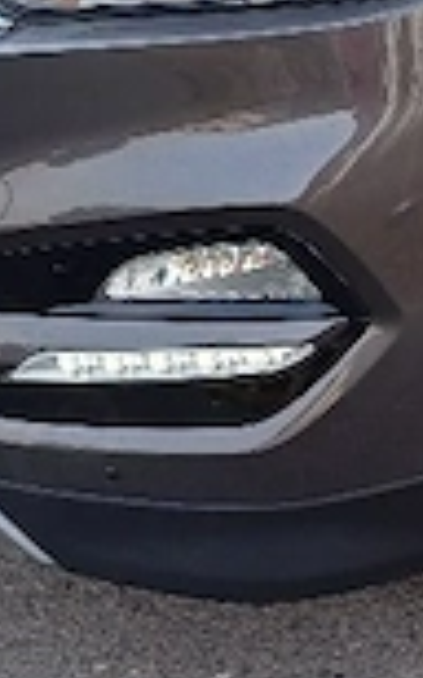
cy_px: -70
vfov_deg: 19.4
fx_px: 1903
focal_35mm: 103
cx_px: 701
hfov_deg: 11.9
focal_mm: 4.65
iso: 50
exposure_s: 1/101
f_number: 1.8
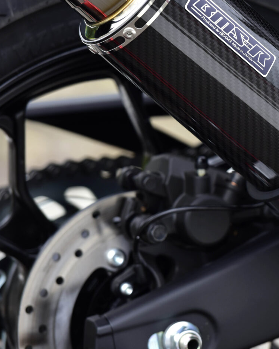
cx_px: 298
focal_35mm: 370
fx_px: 3820
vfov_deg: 5.2
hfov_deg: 4.2
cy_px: 128
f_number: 4
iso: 250
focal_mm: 185
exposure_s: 1/800
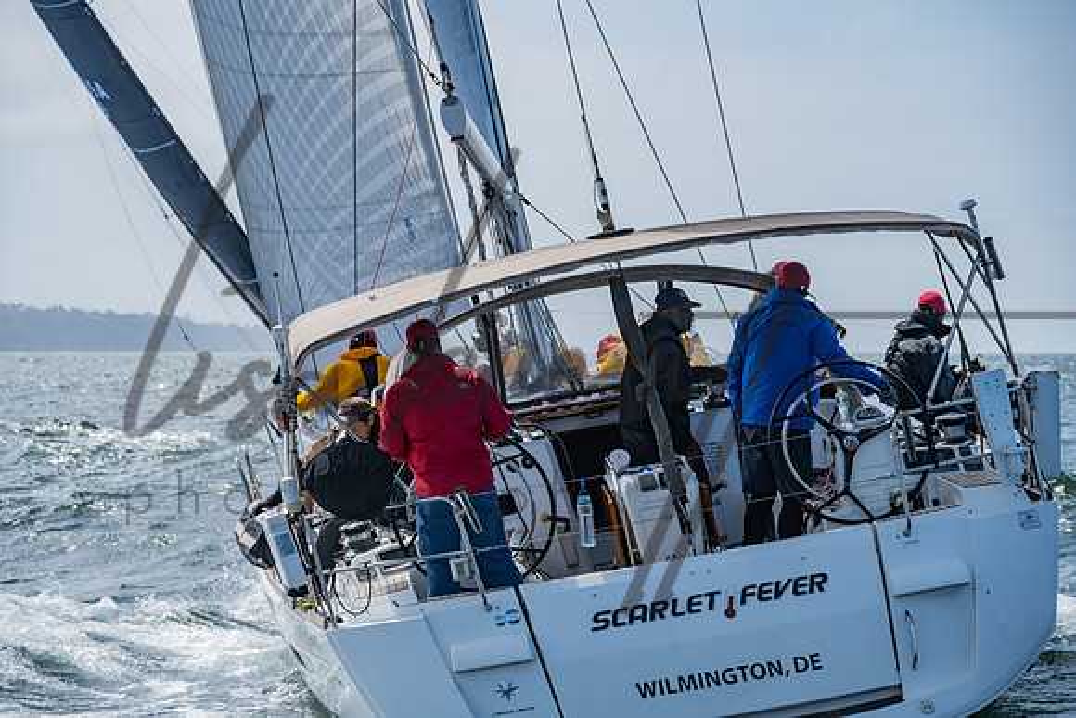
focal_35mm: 122
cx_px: 533
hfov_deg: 16.8
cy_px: 359
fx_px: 3649
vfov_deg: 11.2
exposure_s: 1/1250
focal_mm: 120
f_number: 6.3
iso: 200
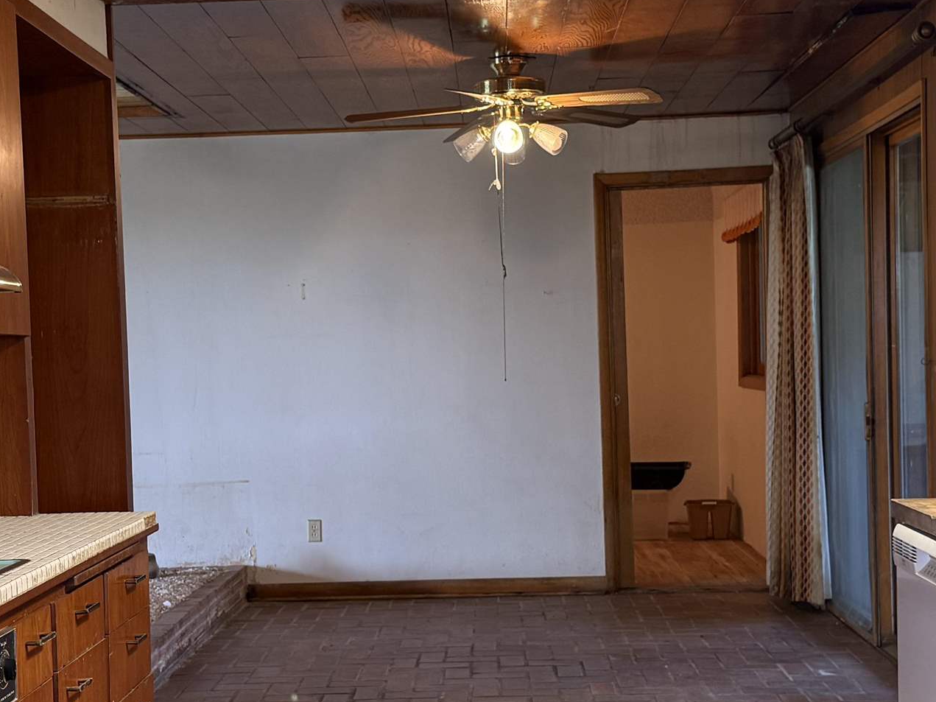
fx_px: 1568
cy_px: 417
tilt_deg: -3.4
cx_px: 406
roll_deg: +1.5
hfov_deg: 33.2
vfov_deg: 25.2
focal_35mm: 58
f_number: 1.78
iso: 200
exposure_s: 1/60
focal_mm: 6.76
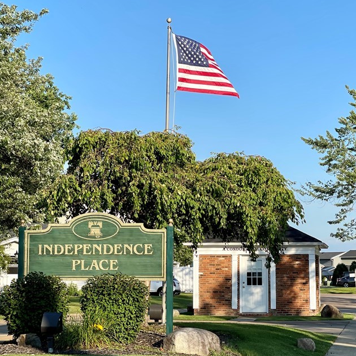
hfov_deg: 18.9
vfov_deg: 18.9
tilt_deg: +3.6
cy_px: 208
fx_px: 1070
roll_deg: -0.2
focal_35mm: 92
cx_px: 194
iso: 32
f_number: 2.2
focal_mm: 7.5
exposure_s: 1/1107
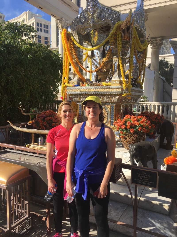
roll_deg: +0.6
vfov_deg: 61.6
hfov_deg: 48.2
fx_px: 198
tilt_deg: -4.3
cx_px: 88
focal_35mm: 29
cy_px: 118
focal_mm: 4.15
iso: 25
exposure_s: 1/1083
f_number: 2.2
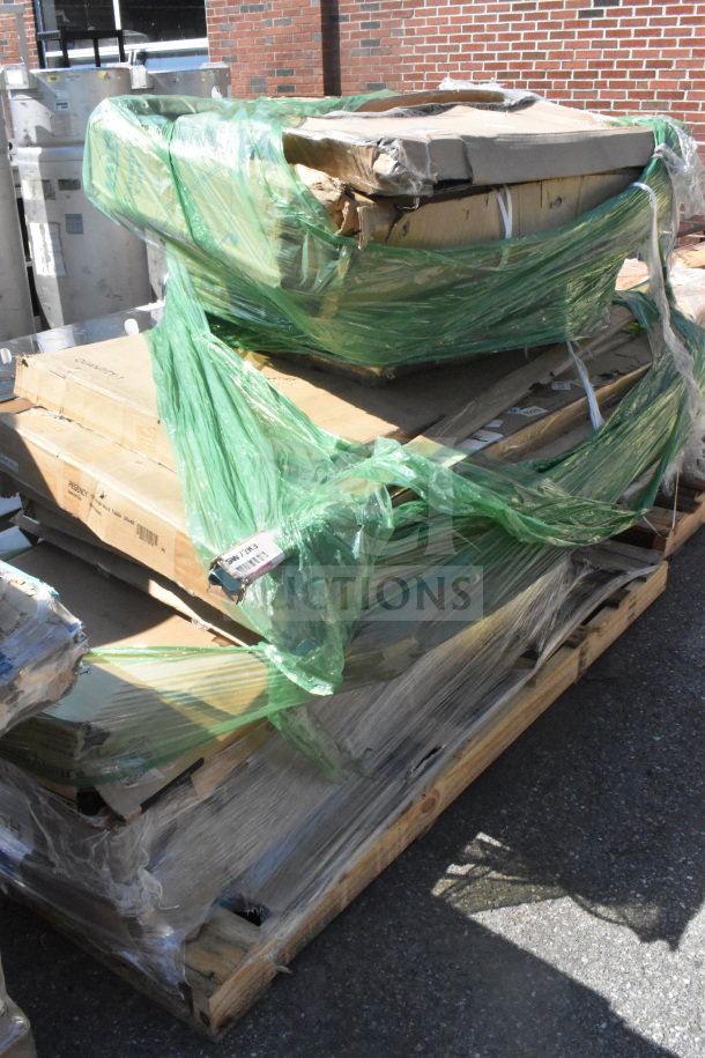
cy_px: 529
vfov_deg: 59.5
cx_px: 352
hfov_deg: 41.7
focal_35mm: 32
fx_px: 925
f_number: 22
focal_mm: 21
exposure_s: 1/1250
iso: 6400
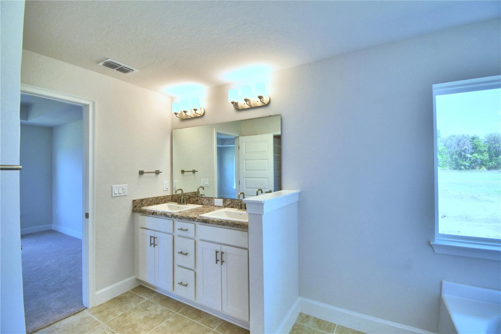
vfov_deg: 77.3
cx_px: 250
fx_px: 209
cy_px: 167
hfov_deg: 100.4
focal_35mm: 15
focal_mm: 10
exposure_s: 1/160
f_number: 4.5
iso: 200
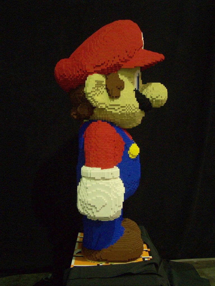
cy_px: 143
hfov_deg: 30.3
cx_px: 108
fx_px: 398
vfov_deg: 39.7
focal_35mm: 48
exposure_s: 1/8
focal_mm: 8
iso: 140
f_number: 3
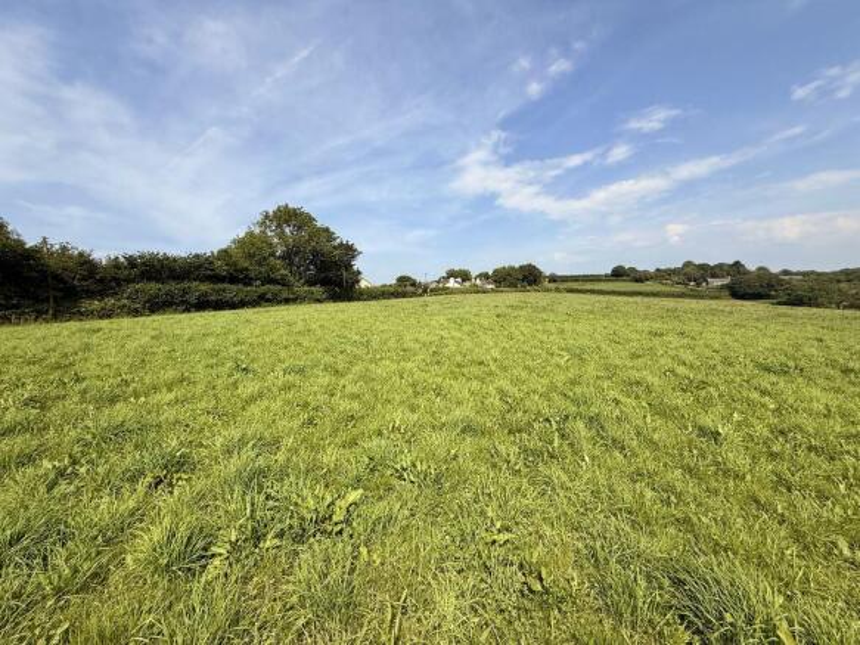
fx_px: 348
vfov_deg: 85.7
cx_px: 430
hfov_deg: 102.1
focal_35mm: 14
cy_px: 322
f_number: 2.2
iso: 50
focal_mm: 2.22
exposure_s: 1/2506
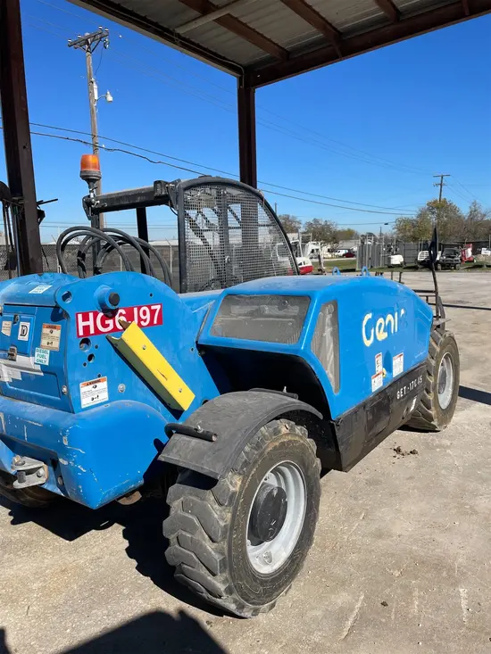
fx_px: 492
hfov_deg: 53.1
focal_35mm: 26
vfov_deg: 67.3
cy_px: 327
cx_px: 246
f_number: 1.6
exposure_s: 1/6494
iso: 50
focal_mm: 4.2
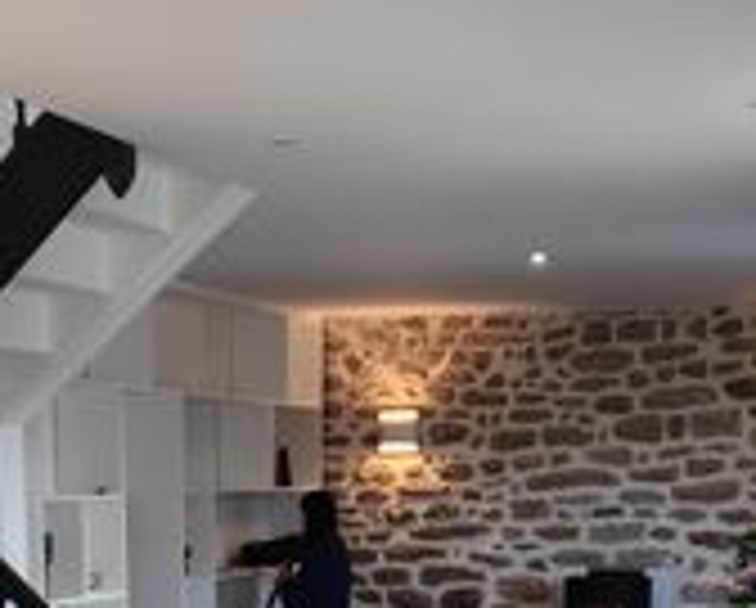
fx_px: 1793
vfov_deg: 17.8
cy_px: 815
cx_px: 292
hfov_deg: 23.8
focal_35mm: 80
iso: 80
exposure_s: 1/100
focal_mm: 5.4
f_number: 1.8
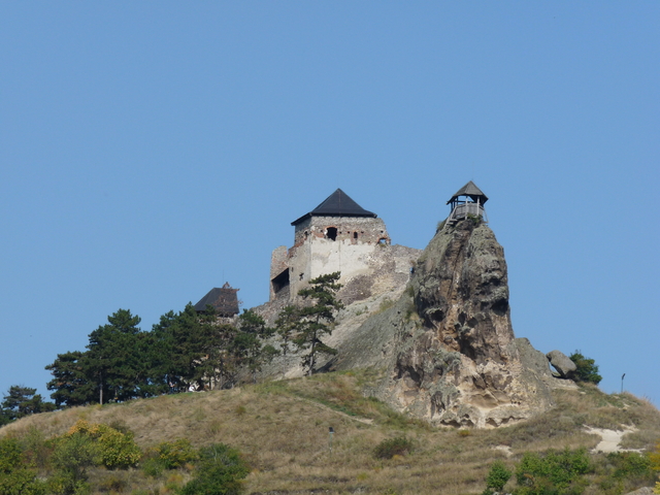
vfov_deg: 6.6
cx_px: 330
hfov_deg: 8.8
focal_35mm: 224
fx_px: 4271
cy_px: 248
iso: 100
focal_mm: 39.9
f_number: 6.3
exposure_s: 1/500
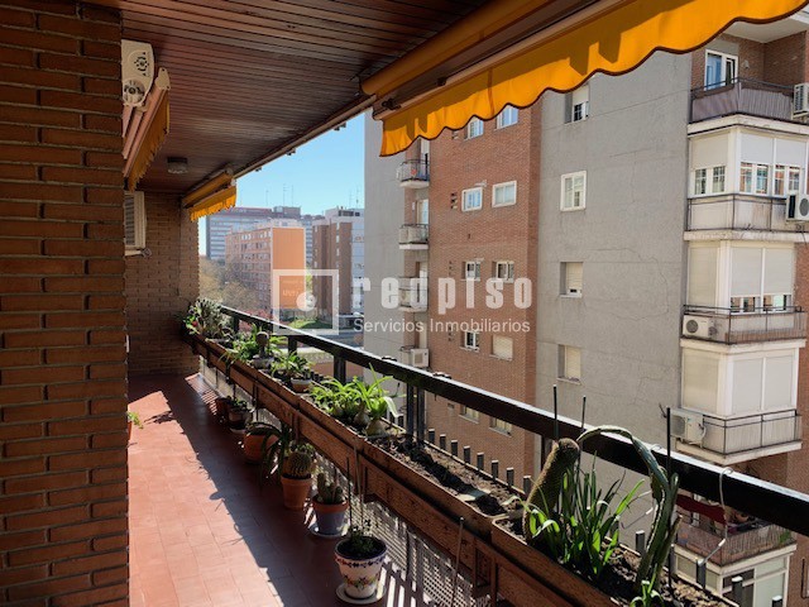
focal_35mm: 26
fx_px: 608
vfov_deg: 53.1
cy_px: 304
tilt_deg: -3.8
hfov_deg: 67.3
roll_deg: -0.4
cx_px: 404
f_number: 1.8
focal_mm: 4.25
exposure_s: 1/570
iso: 25
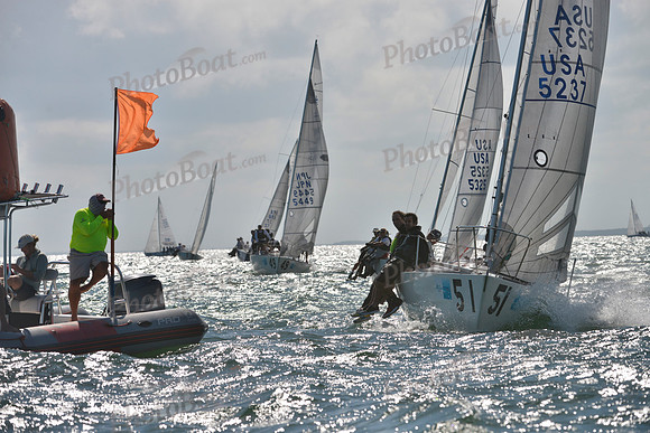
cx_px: 325
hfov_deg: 10.3
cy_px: 216
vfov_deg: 6.9
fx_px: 3612
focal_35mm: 200
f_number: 8
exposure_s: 1/2500
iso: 280
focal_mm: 200
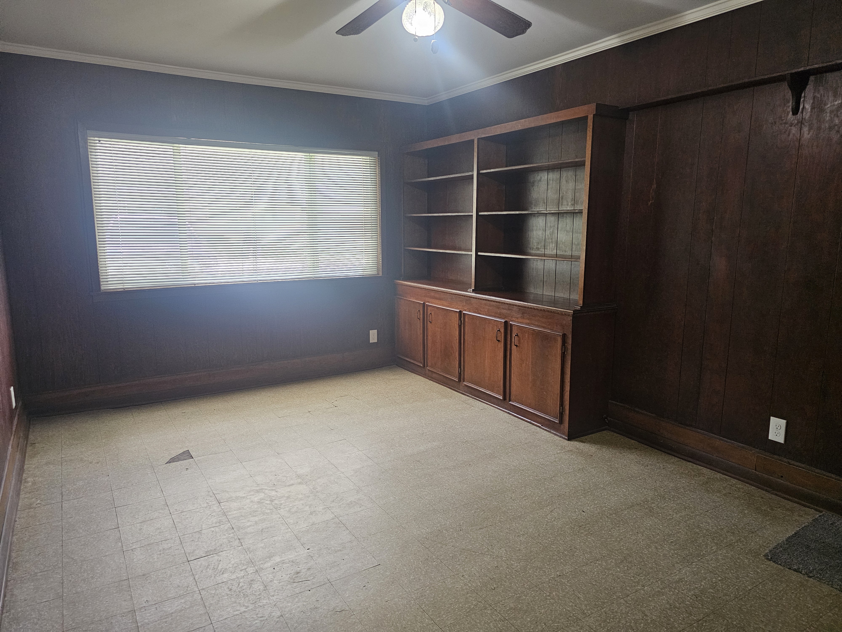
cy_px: 316
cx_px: 421
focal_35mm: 23
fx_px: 559
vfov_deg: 58.9
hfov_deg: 73.9
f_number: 1.7
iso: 500
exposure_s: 1/120
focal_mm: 6.3
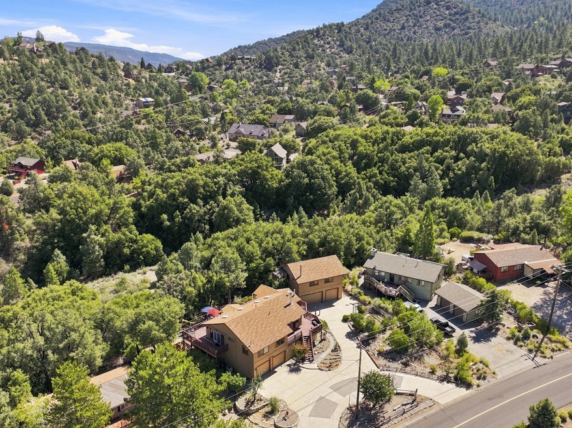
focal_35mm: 28
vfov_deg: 49.5
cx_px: 295
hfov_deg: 63.5
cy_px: 244
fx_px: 462
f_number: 2.8
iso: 150
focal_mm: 12.3
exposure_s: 1/1600
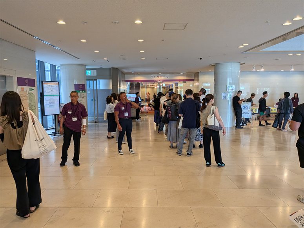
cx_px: 152
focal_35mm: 24
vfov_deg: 56.8
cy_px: 114
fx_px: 211
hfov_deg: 71.6
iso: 36
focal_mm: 4.53
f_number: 1.7
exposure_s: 1/120
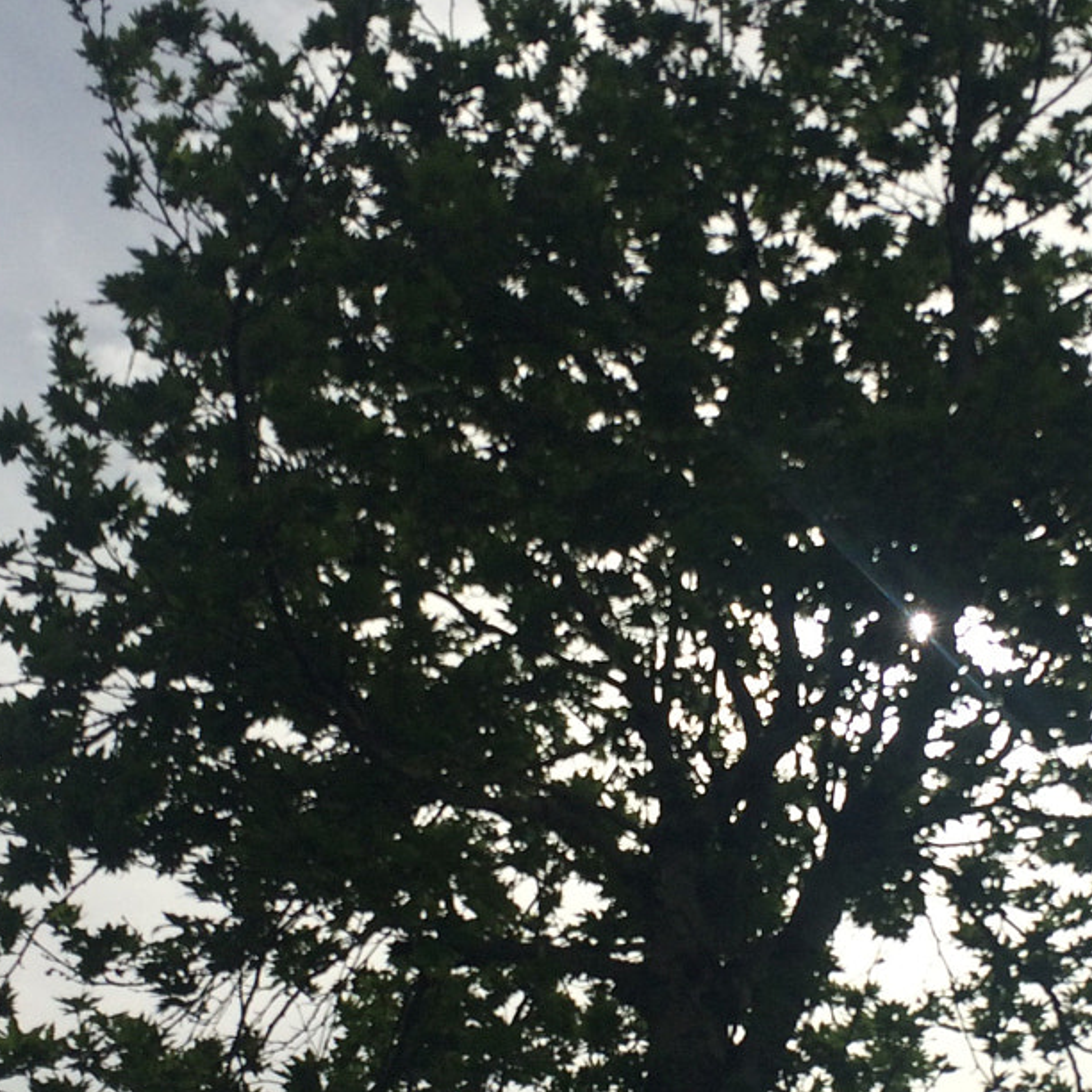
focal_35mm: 67
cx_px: 703
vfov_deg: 25.6
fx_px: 2391
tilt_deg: +35.3
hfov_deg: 25.6
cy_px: 712
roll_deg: -2.0
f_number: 2.2
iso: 32
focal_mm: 4.15
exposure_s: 1/6849
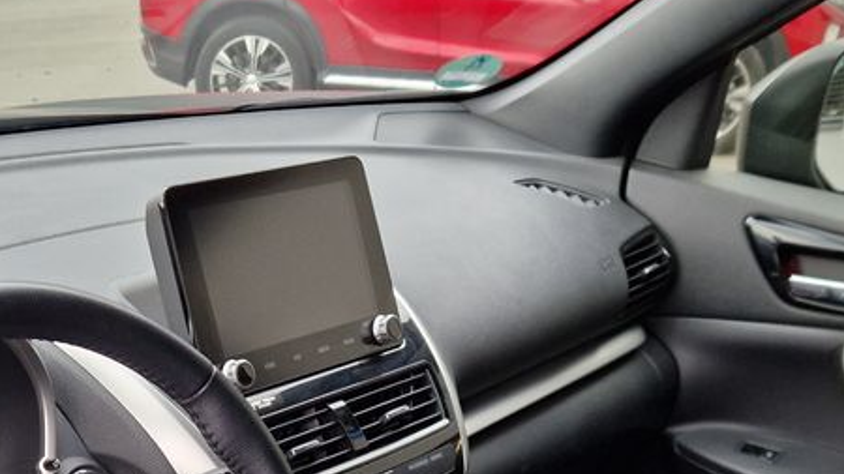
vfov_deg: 19.0
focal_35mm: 57
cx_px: 251
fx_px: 1275
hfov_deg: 36.1
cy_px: 665
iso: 320
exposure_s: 1/100
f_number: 1.8
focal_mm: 5.4
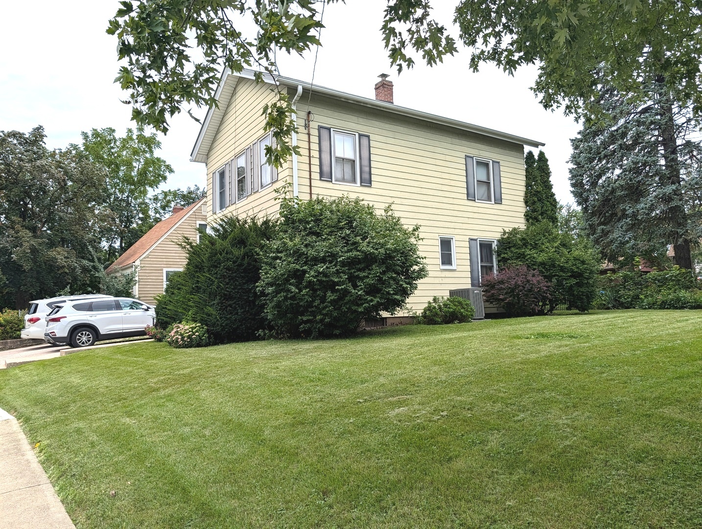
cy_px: 264
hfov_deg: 71.5
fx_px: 487
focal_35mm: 24
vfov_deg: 56.9
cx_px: 351
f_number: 1.68
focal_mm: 6.9
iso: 19
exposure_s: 1/951
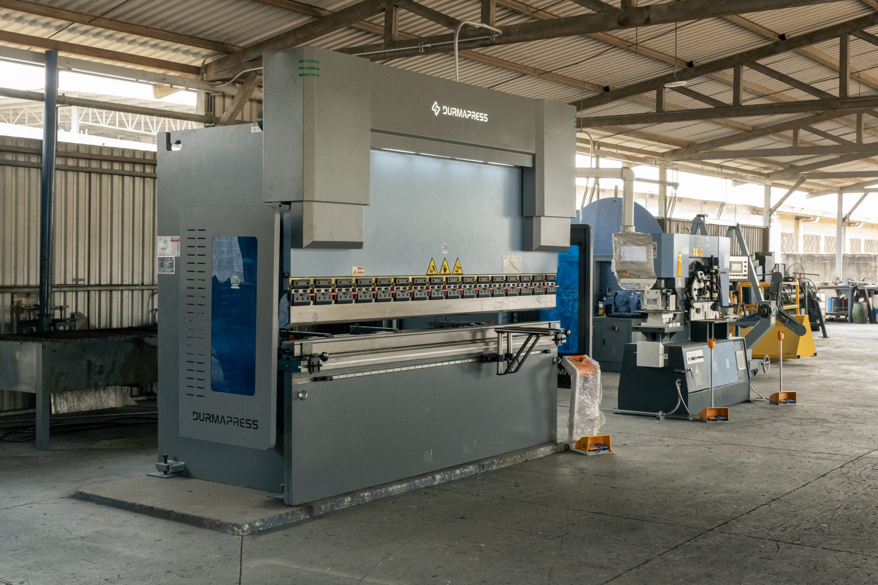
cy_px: 292
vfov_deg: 35.9
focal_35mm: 37
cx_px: 439
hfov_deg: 51.9
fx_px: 902
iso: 2500
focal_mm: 24.9
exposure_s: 1/200
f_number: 6.4
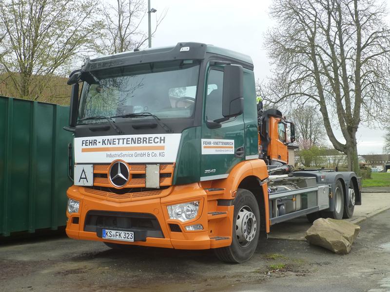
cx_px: 195
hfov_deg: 42.9
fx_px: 496
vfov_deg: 32.9
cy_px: 146
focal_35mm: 44
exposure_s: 1/160
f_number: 4.1
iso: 160
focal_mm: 7.9
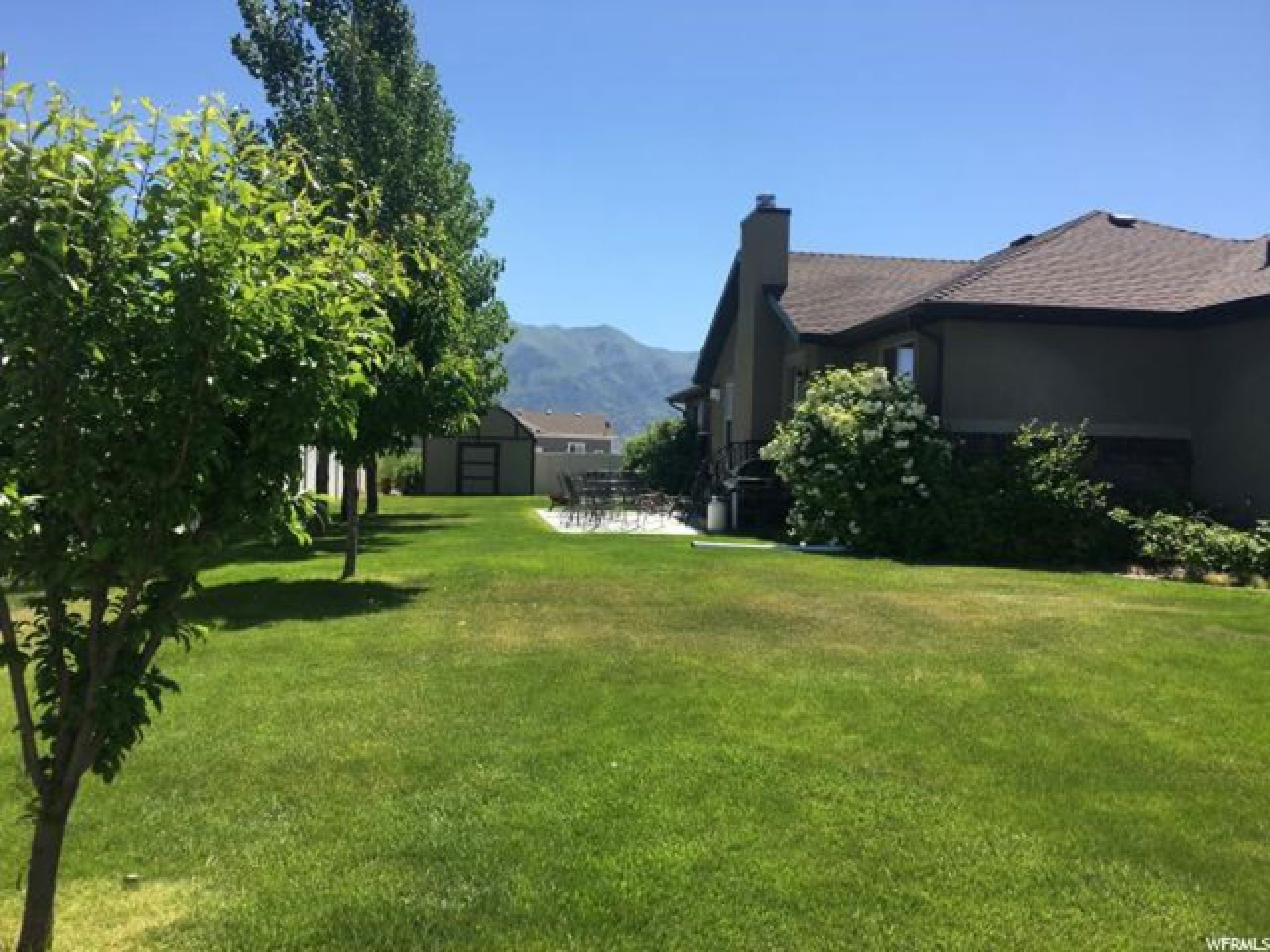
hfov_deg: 61.7
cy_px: 476
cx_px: 635
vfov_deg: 48.2
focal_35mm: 29
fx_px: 1064
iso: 25
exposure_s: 1/1425
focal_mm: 4.15
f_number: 2.2
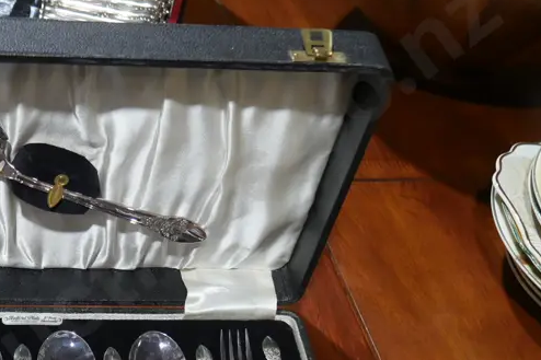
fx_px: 1037
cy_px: 338
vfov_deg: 19.3
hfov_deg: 28.0
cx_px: 41
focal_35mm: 69
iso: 640
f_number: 3.6
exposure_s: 1/125
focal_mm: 16
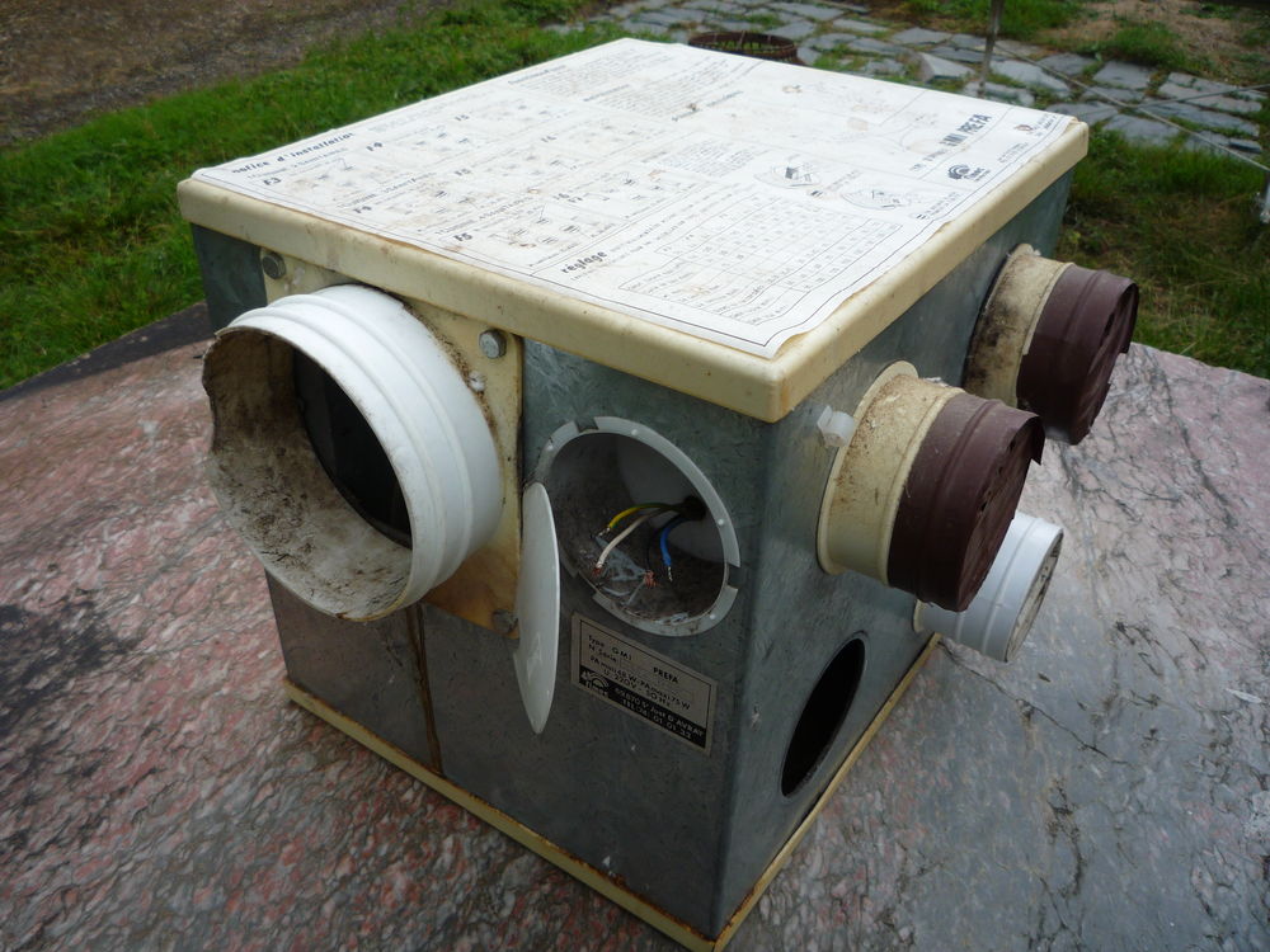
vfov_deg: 46.8
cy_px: 476
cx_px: 635
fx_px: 1101
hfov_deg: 60.0
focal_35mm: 30
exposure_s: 1/320
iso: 100
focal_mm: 5.2
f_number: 4
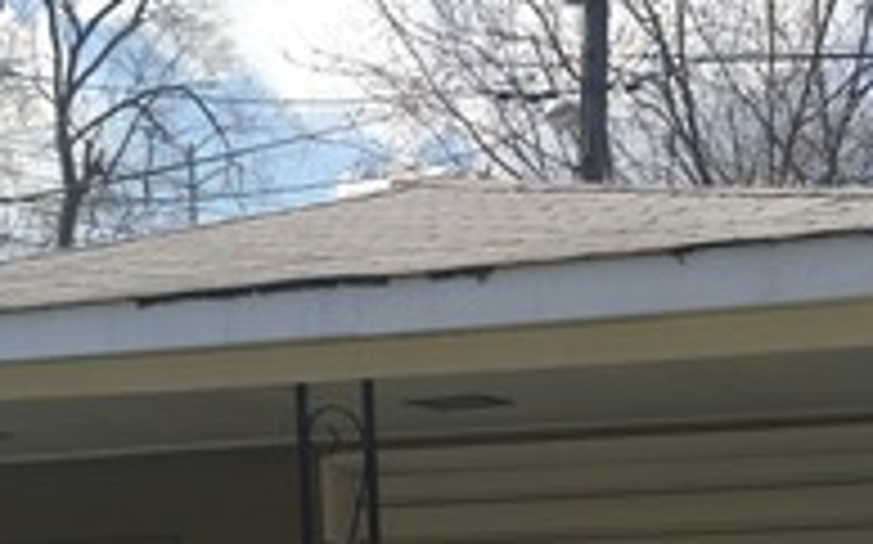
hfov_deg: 27.2
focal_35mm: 76
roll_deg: -0.5
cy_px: 922
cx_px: 464
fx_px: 1807
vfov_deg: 15.2
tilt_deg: -8.6
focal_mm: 4.15
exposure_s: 1/1582
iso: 32
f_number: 2.2
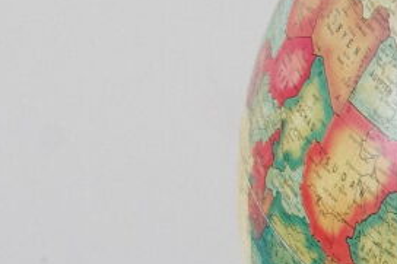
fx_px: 2171
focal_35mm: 197
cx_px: 1128
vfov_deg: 6.9
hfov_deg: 8.8
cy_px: 246
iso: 800
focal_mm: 21.25
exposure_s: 1/200
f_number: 8
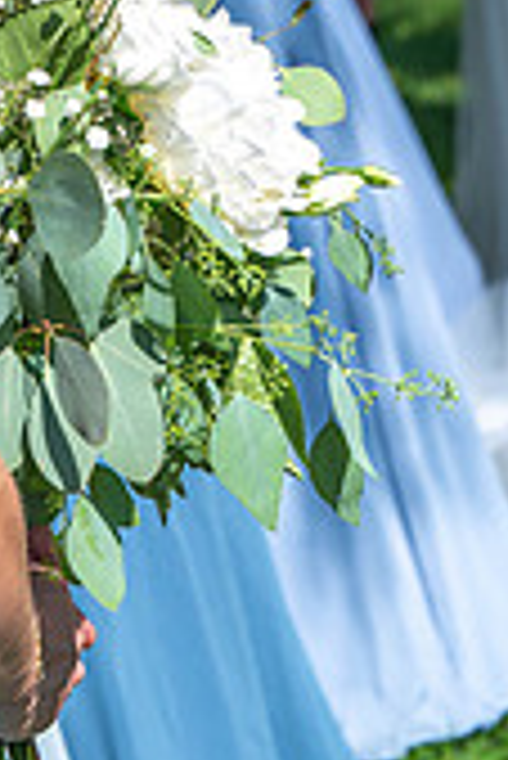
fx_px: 3929
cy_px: -220
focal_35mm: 186
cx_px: -70
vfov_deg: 10.8
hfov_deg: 7.3
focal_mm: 70
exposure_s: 1/400
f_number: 7.1
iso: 100
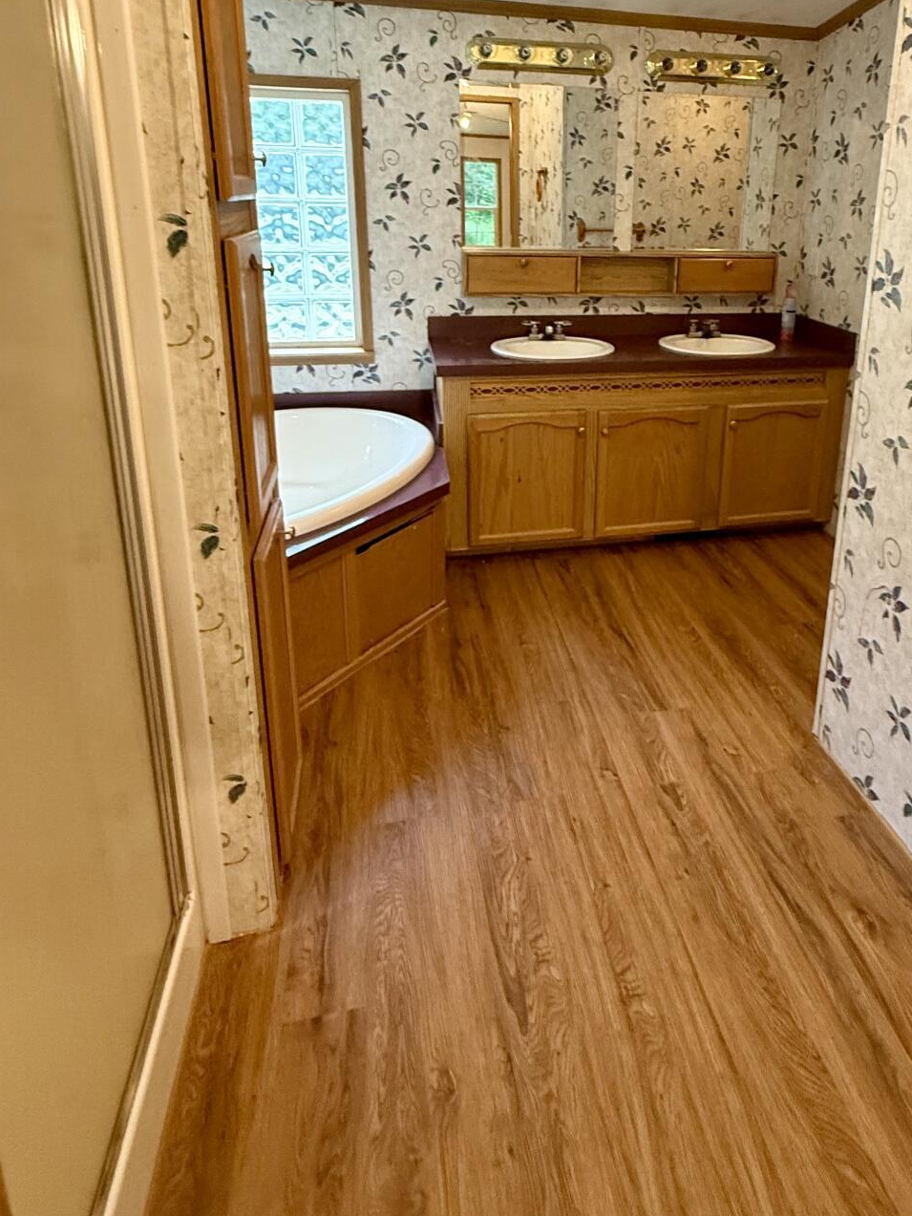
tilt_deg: -11.7
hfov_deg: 60.2
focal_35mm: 22
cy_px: 396
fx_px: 773
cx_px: 573
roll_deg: -1.1
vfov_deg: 73.8
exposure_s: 1/60
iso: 400
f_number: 2.2
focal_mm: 2.22
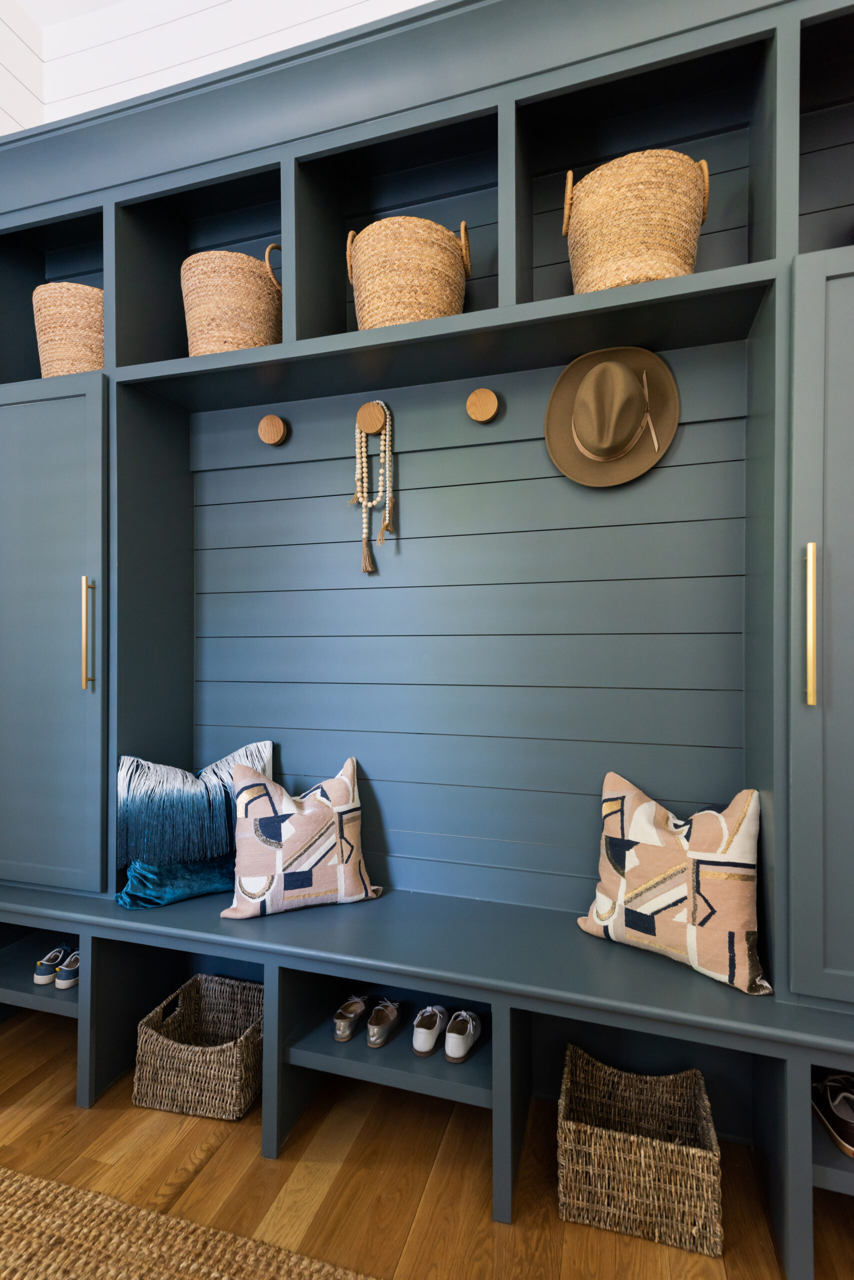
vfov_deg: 93.3
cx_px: 427
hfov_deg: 70.5
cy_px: 640
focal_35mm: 17
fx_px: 604
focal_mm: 17
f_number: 6.3
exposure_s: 1/5
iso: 1000
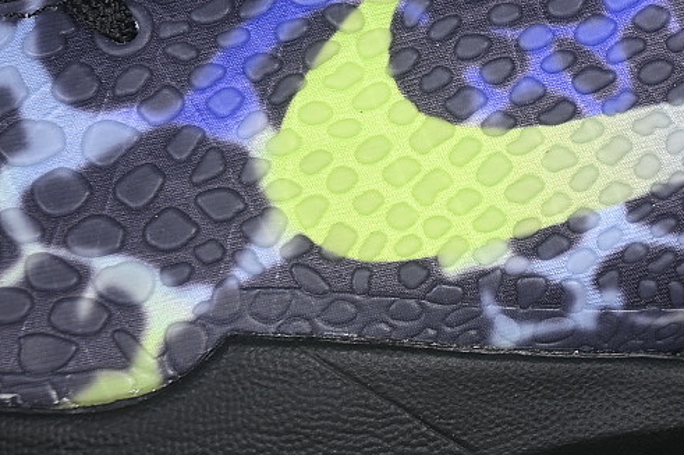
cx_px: 599
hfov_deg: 12.4
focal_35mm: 165
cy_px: 110
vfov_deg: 8.3
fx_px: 3134
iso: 160
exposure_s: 1/60
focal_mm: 50
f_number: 6.3
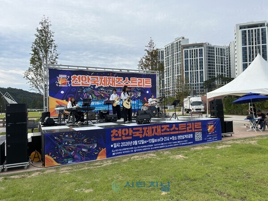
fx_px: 201
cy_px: 100
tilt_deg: -1.8
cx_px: 134
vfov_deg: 53.1
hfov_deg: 67.3
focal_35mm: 26
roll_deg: +1.8
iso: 50
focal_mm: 5.7
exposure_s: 1/2841
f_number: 1.5
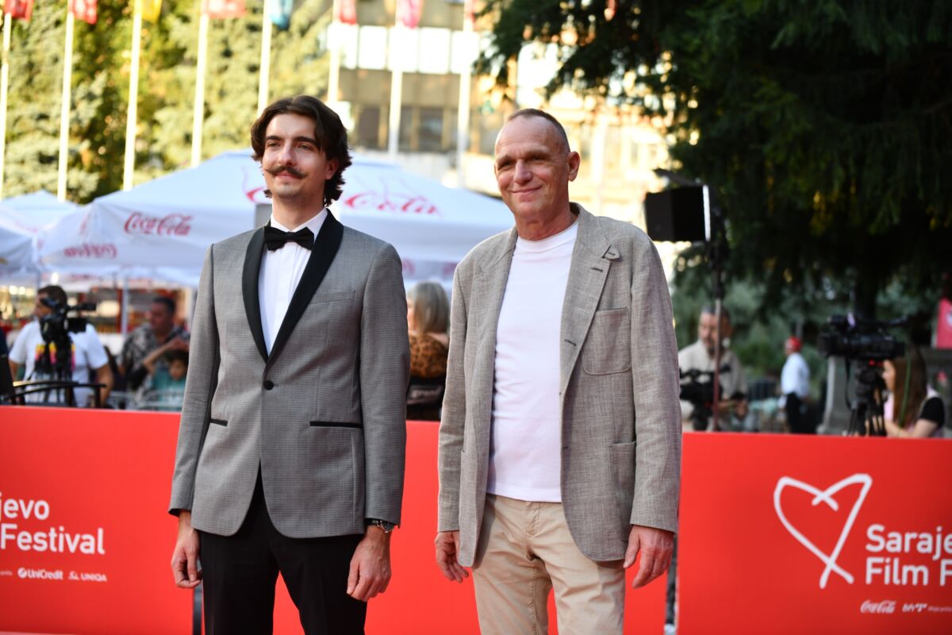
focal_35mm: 70
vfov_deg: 19.5
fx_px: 1851
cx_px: 476
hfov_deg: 28.8
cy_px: 318
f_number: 2.8
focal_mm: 70
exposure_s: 1/1000
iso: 500
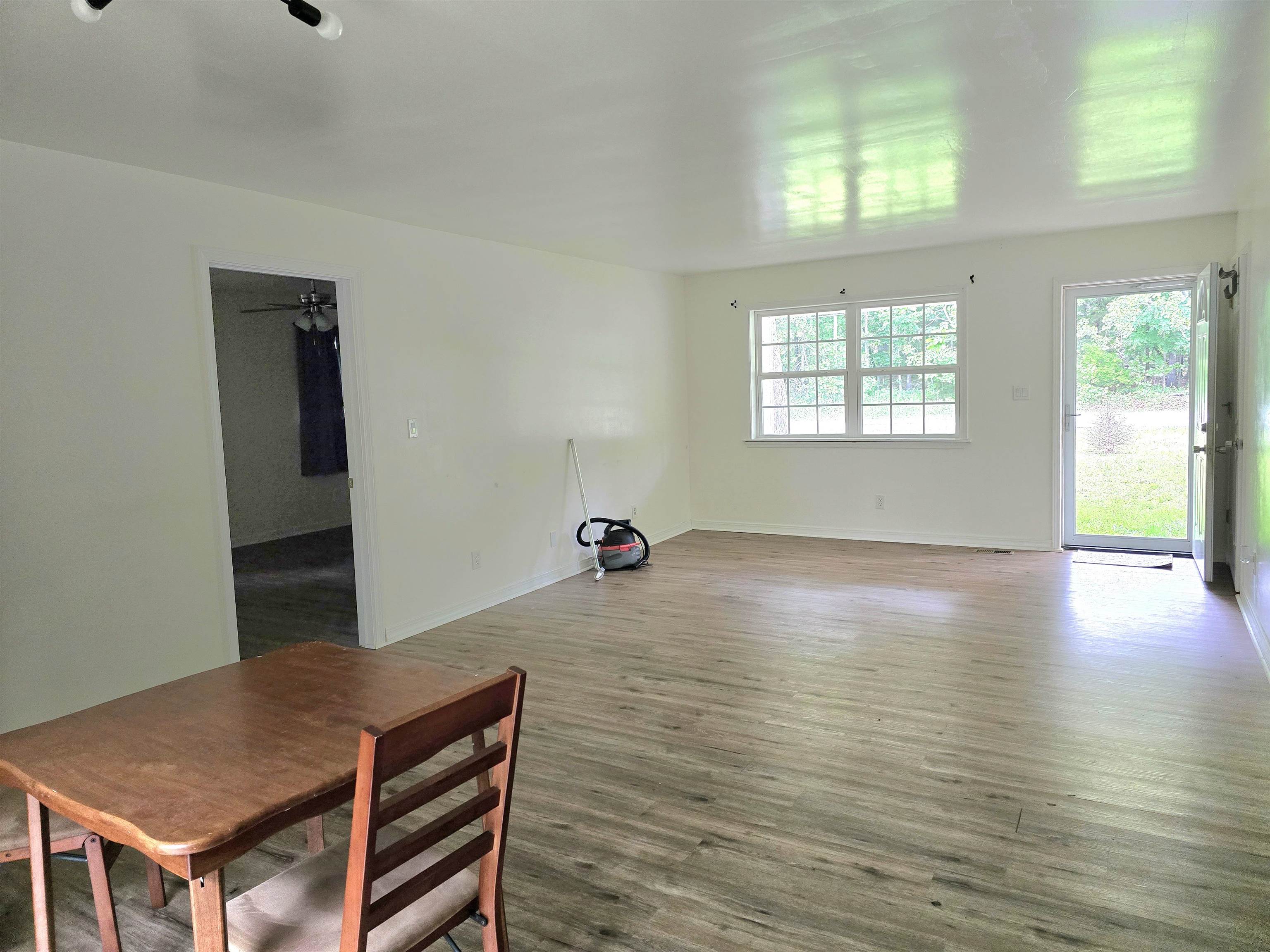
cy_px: 476
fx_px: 844
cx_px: 635
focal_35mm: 23
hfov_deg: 73.9
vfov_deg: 58.9
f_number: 1.7
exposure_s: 1/120
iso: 500
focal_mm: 6.3
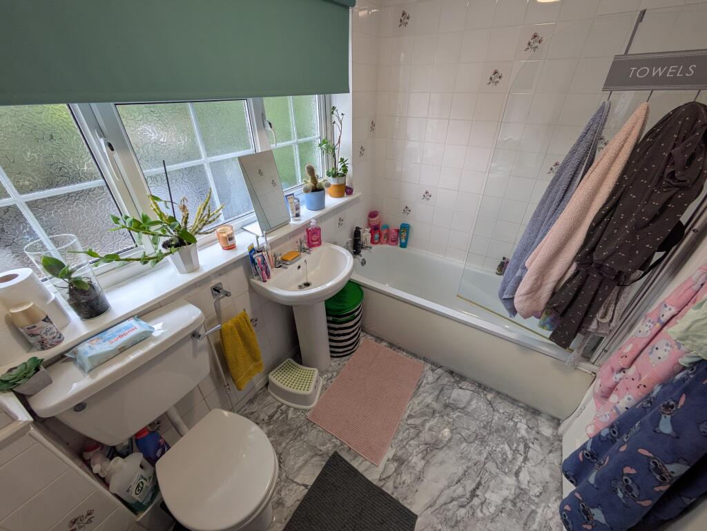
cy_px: 266
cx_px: 354
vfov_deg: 85.7
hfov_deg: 102.0
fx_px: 286
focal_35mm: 14
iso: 58
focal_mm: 1.83
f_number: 2.2
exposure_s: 1/100
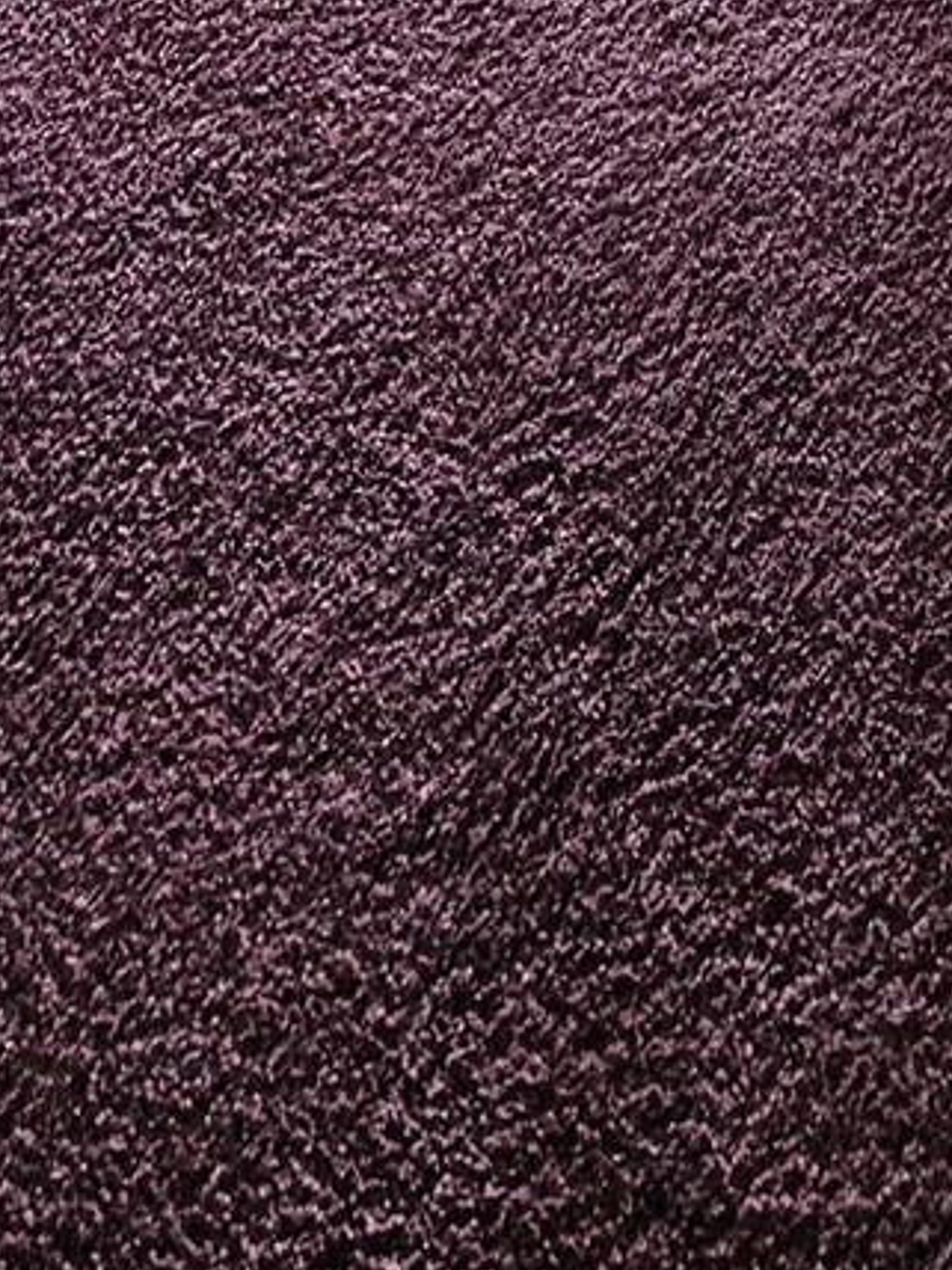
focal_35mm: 70
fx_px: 2567
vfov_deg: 17.4
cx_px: 738
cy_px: -1424
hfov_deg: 20.8
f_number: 2.2
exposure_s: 1/60
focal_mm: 2.2
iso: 125
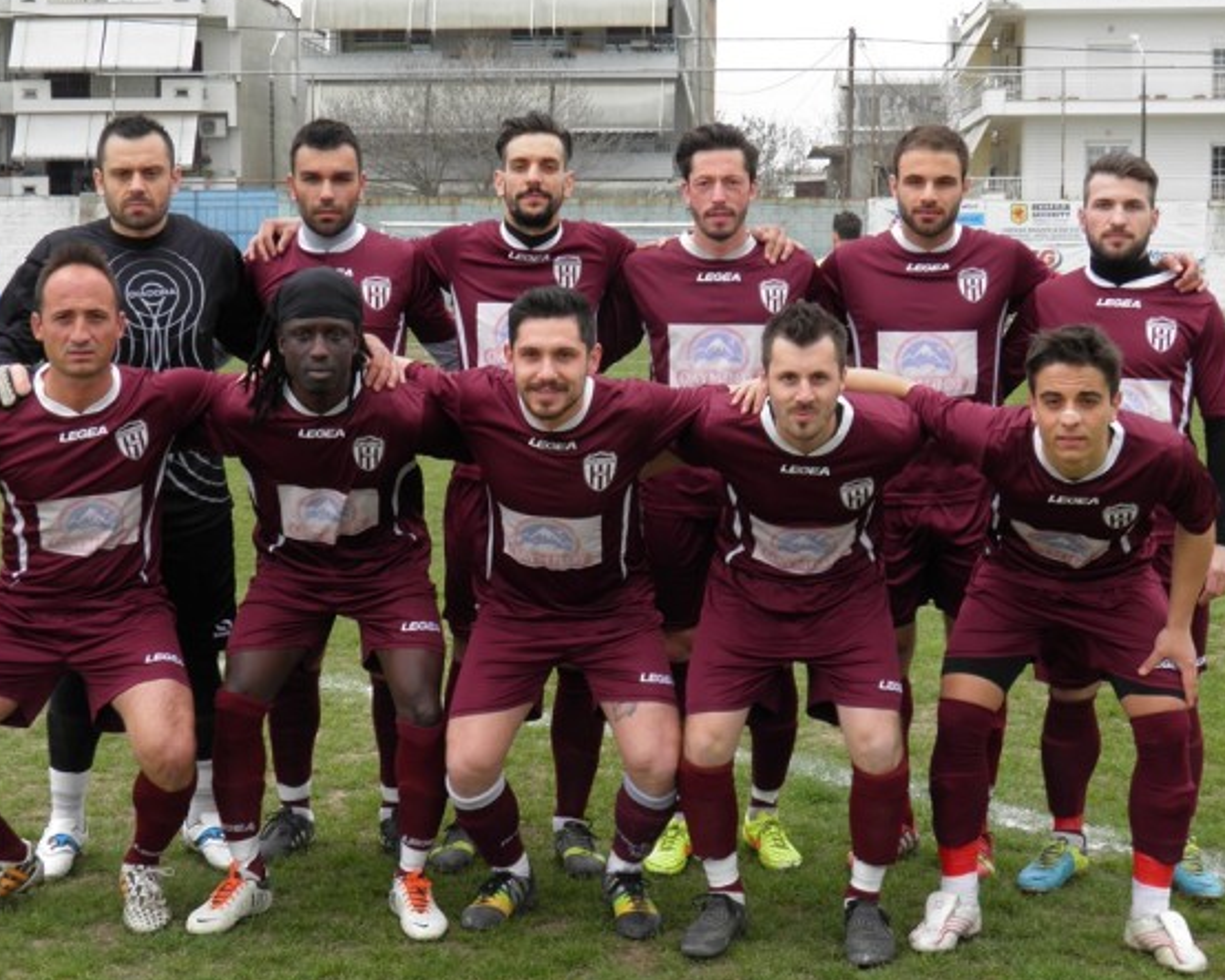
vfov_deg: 23.8
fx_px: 2320
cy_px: 461
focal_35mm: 64
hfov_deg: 29.6
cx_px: 553
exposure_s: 1/80
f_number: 4.6
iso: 50
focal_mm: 10
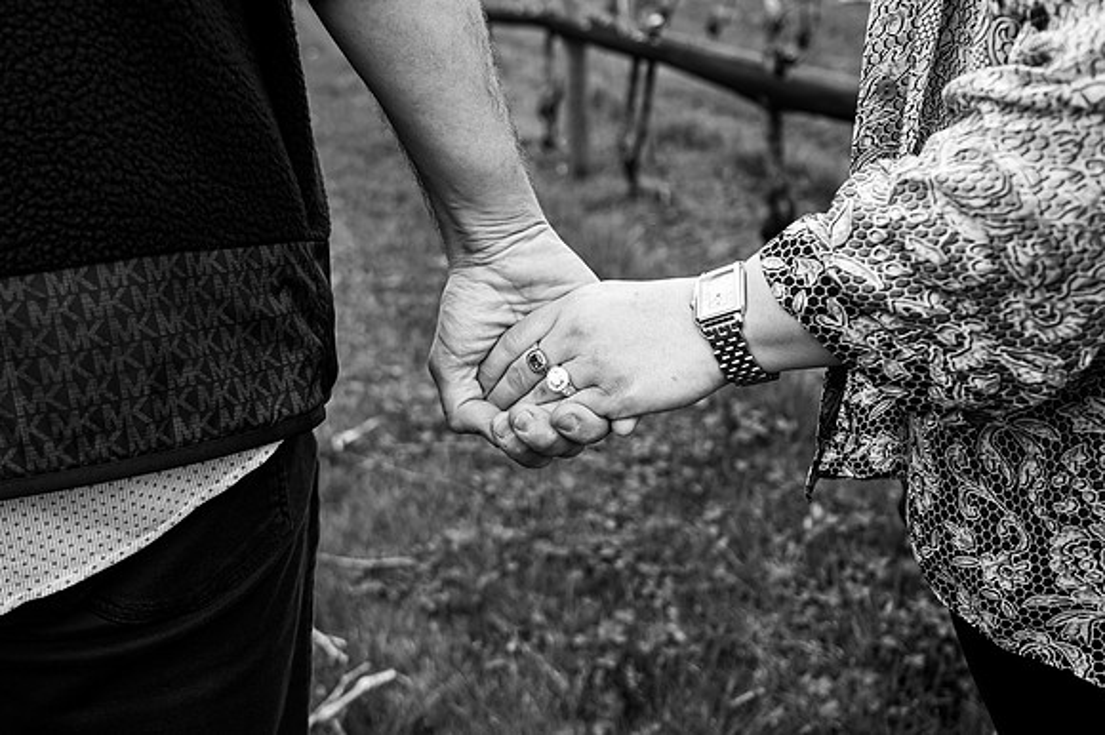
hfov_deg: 46.5
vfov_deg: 32.1
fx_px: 1277
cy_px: 368
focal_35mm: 42
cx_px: 439
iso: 64
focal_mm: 34.5
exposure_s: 1/250
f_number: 4.5
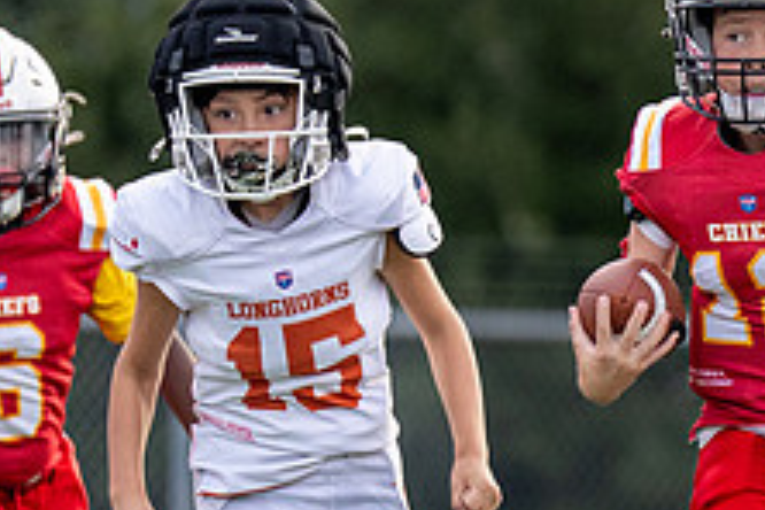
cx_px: 1048
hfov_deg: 1.9
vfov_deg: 1.2
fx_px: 23628
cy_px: 500
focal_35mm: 1112
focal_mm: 200
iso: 400
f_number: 2.8
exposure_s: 1/2000
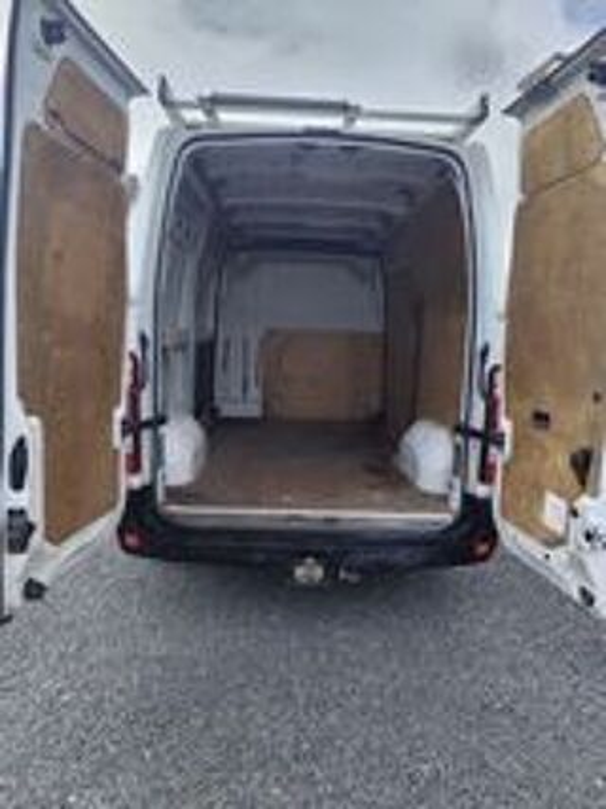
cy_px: 404
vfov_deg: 73.9
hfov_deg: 58.9
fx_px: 537
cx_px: 303
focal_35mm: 23
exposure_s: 1/1105
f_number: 1.65
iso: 50
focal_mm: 6.14
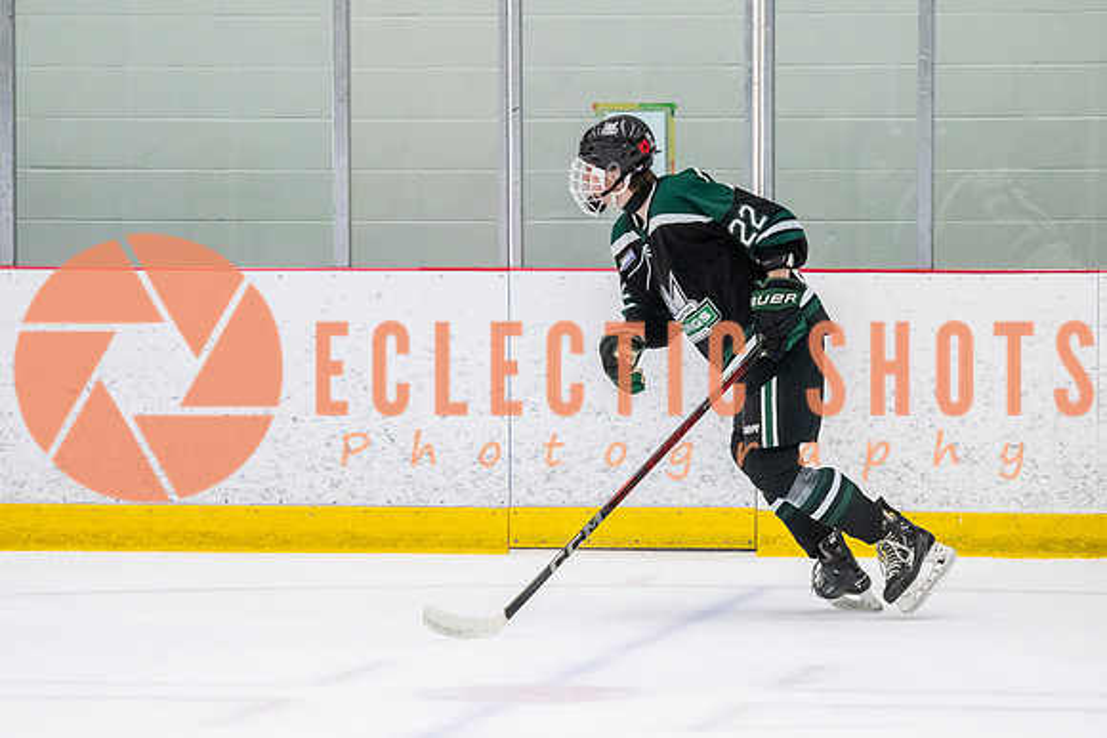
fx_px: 7314
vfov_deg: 5.8
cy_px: 384
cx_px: 552
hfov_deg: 8.7
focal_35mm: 238
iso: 3200
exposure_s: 1/640
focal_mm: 150
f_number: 3.2
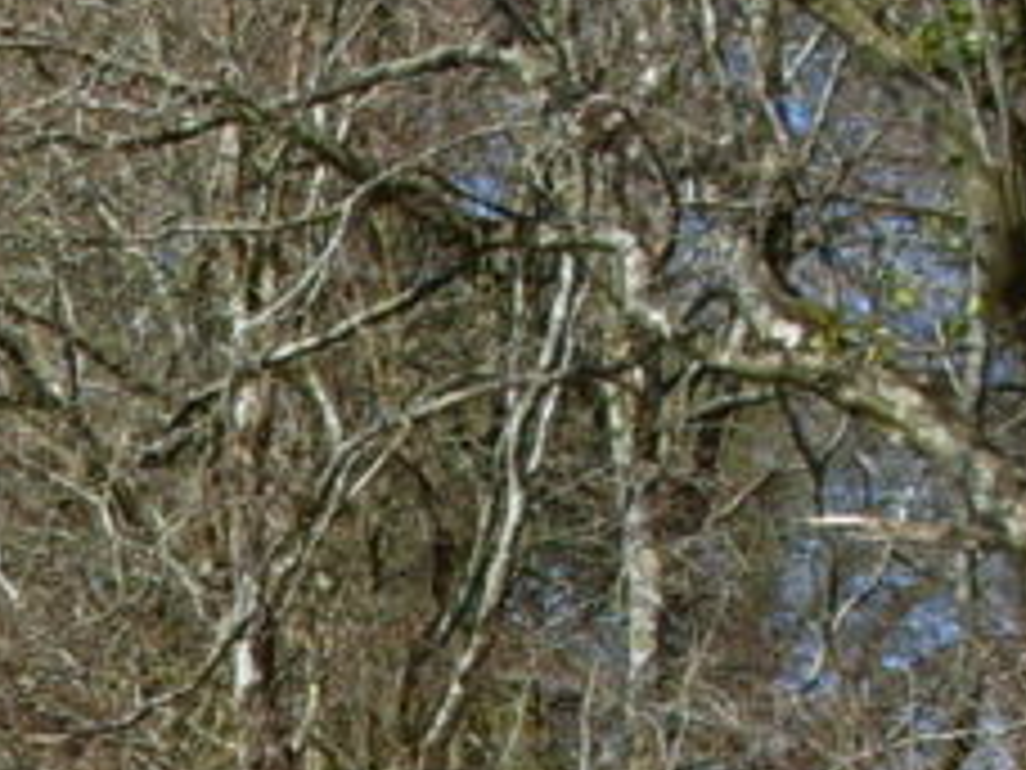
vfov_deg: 8.2
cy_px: 1621
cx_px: -630
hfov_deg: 11.0
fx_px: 5068
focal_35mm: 171
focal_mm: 6.3
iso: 80
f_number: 8.4
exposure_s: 1/180
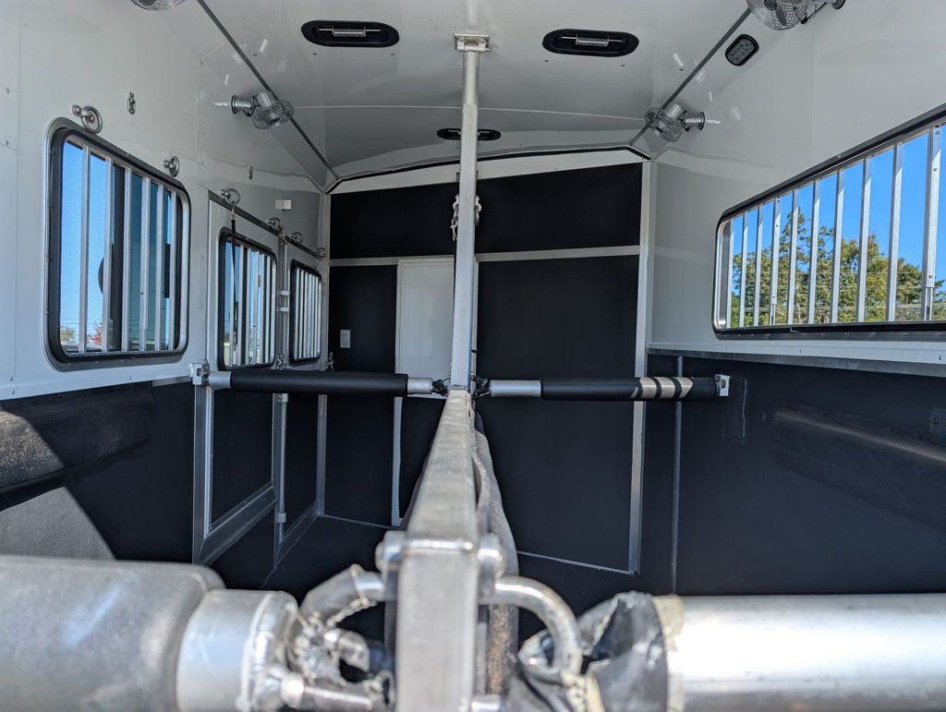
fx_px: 657
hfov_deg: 71.5
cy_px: 356
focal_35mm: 24
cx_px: 473
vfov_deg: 56.9
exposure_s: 1/1119
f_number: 1.68
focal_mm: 6.9
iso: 16
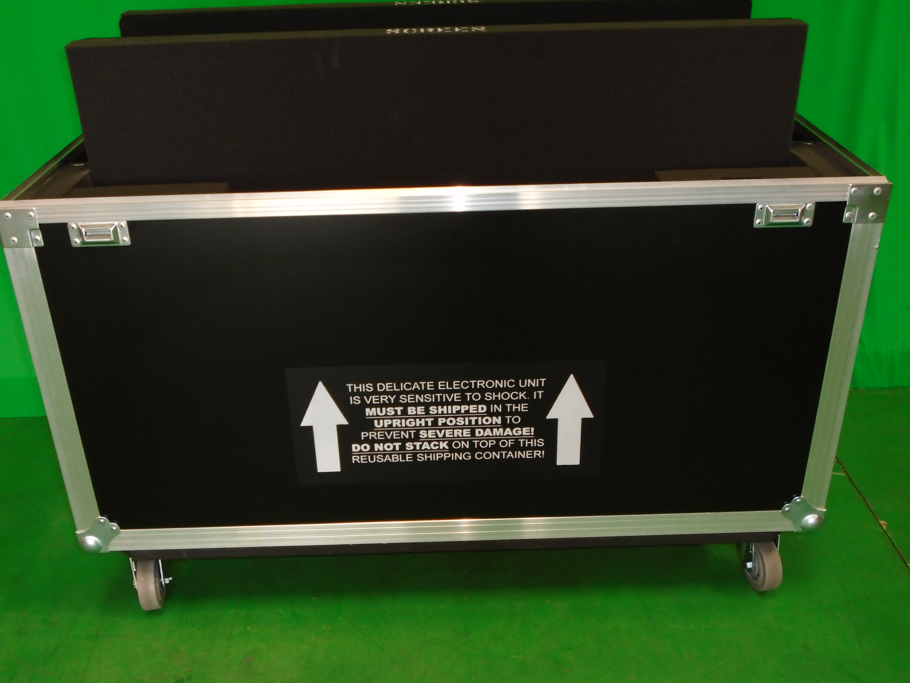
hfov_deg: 51.4
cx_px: 455
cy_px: 342
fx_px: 946
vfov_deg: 39.7
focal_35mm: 36
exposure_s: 1/40
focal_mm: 6.4
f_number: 3.8
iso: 200
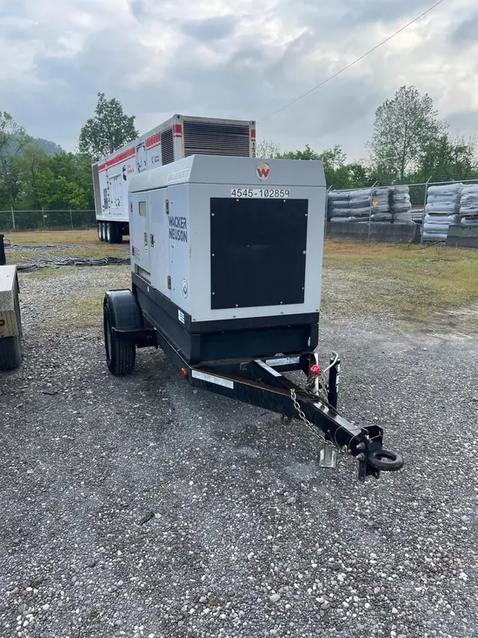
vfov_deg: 67.3
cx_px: 239
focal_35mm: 26
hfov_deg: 53.1
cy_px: 319
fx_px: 479
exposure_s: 1/427
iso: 32
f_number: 1.6
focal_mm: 4.2
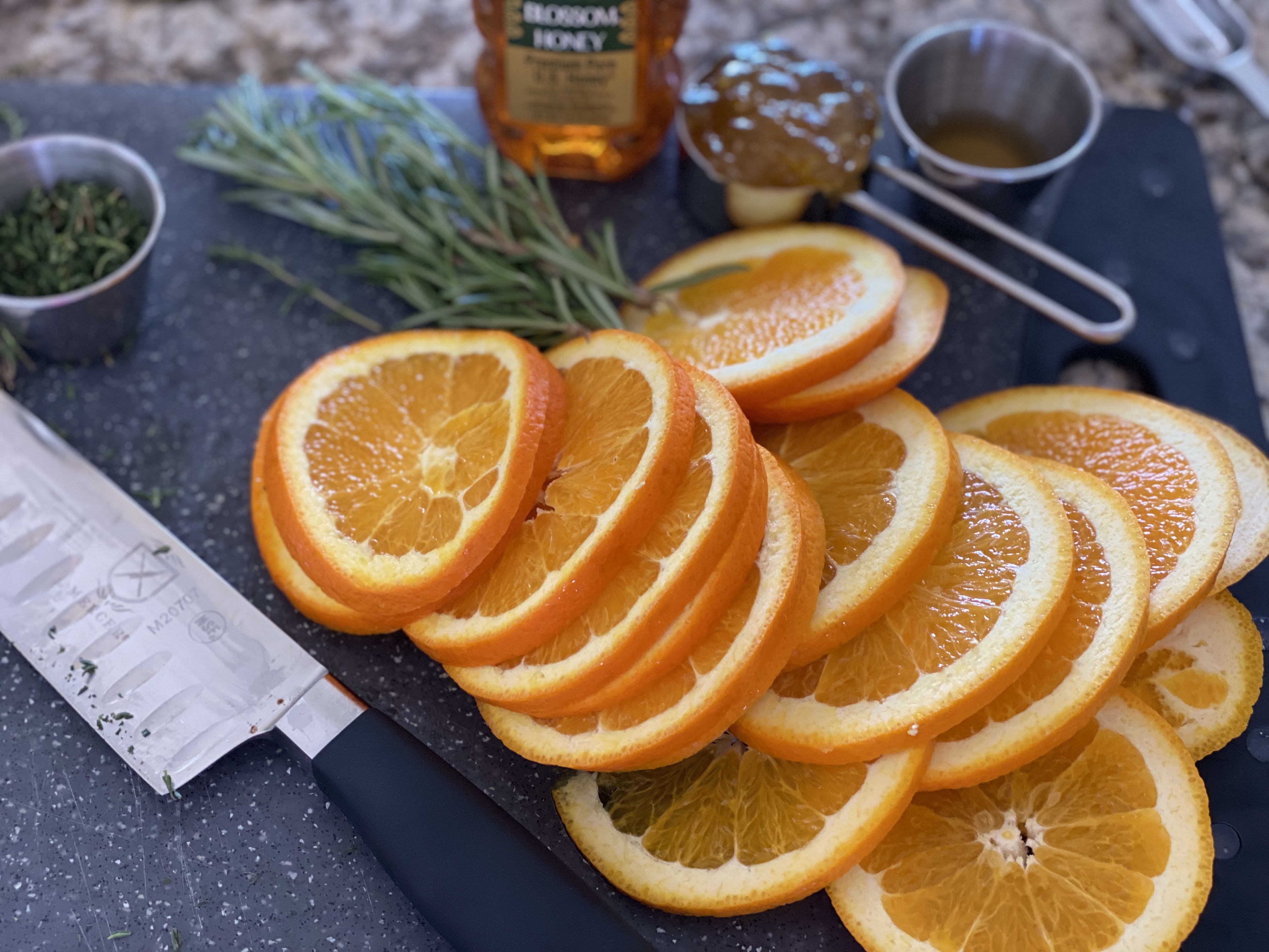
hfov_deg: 36.8
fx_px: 1906
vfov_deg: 28.0
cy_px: 476
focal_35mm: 52
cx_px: 634
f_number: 2
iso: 160
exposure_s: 1/40
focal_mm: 6
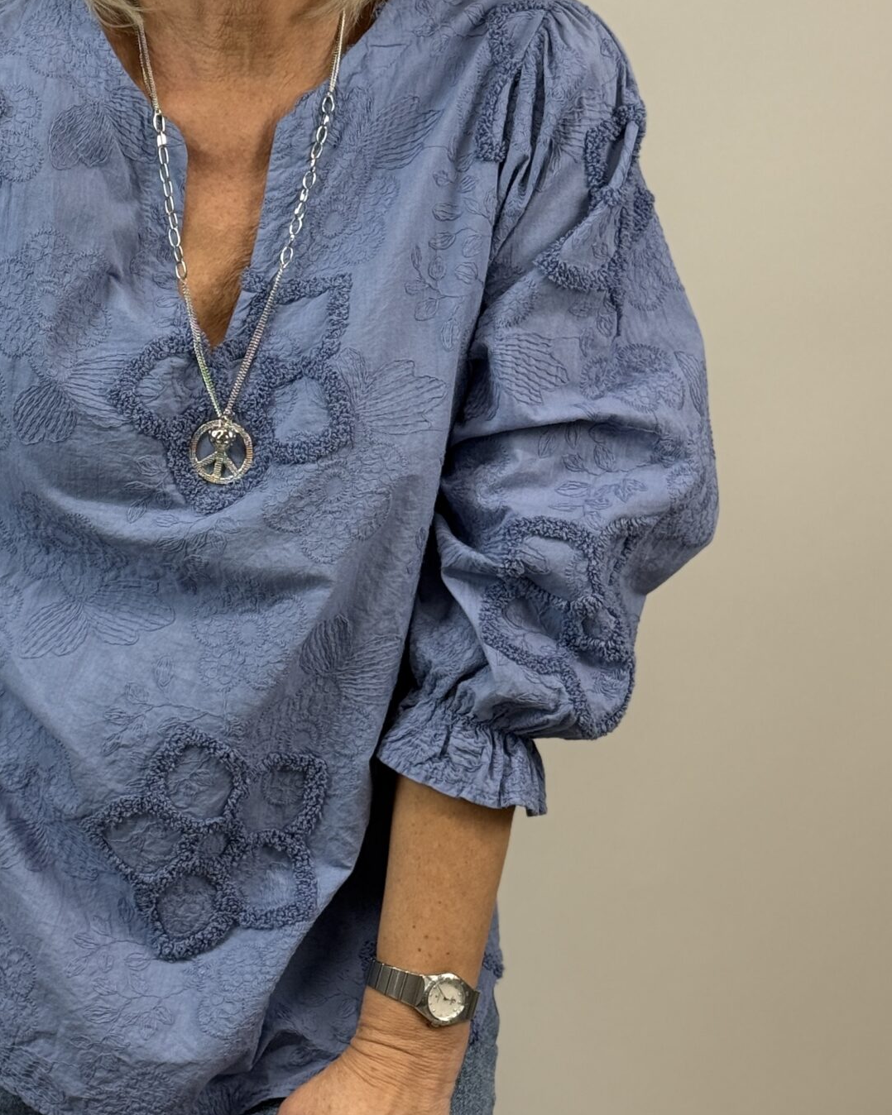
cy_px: 368
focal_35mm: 89
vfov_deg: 21.4
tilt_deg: -9.7
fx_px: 2938
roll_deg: -0.6
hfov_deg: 17.1
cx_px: 144
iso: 80
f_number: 1.78
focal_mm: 6.76
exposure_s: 1/100
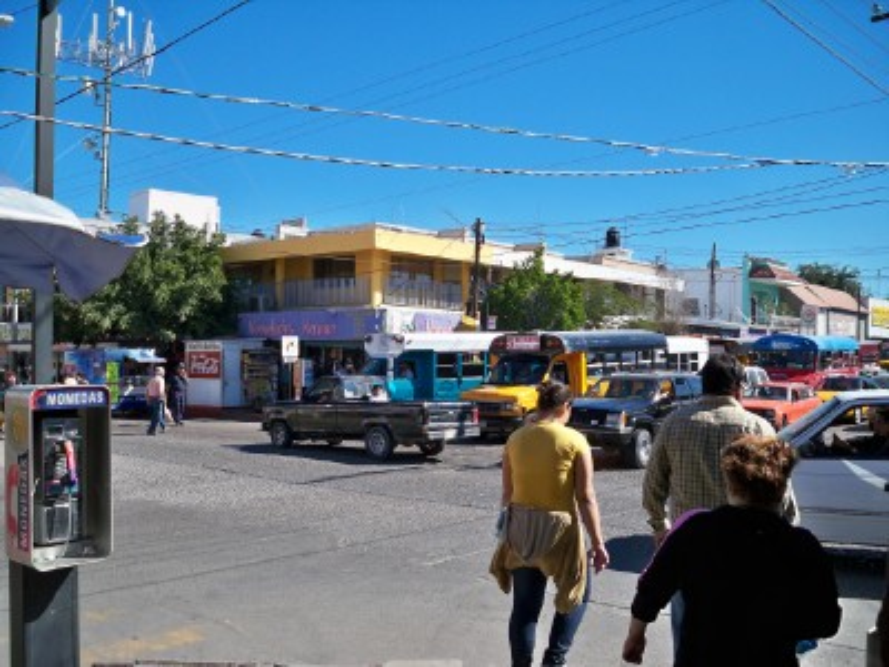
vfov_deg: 40.7
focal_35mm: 35
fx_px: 899
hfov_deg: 52.6
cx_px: 444
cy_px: 334
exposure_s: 1/640
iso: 64
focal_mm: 6.3
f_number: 3.1
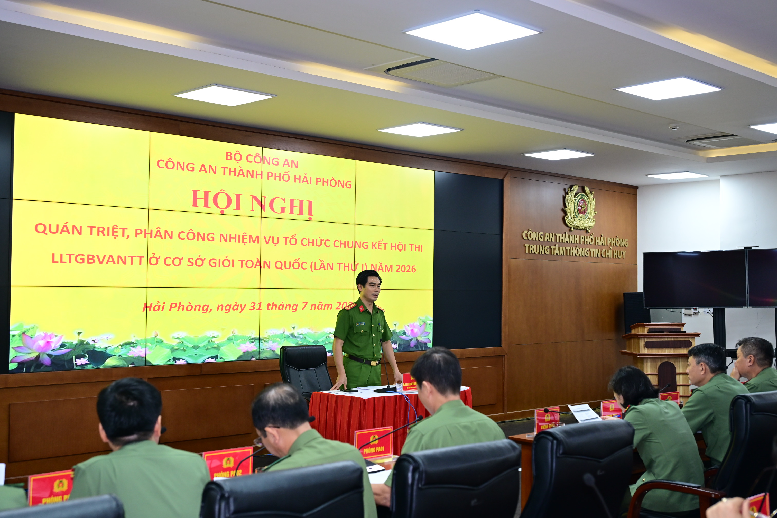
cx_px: 388
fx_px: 906
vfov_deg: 31.9
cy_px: 259
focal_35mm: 42
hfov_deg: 46.4
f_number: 4
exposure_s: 1/160
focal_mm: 42
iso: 1600
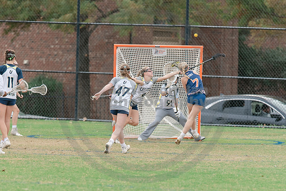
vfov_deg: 2.7
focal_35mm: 512
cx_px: 115
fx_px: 4072
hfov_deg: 4.0
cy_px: 177
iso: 360
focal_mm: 200
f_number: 2.8
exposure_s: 1/1250
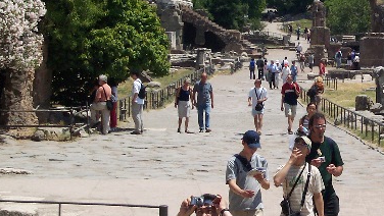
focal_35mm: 146
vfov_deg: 8.3
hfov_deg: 14.6
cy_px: -7
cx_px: 332
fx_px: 1487
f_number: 5.6
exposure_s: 1/700
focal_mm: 13.3
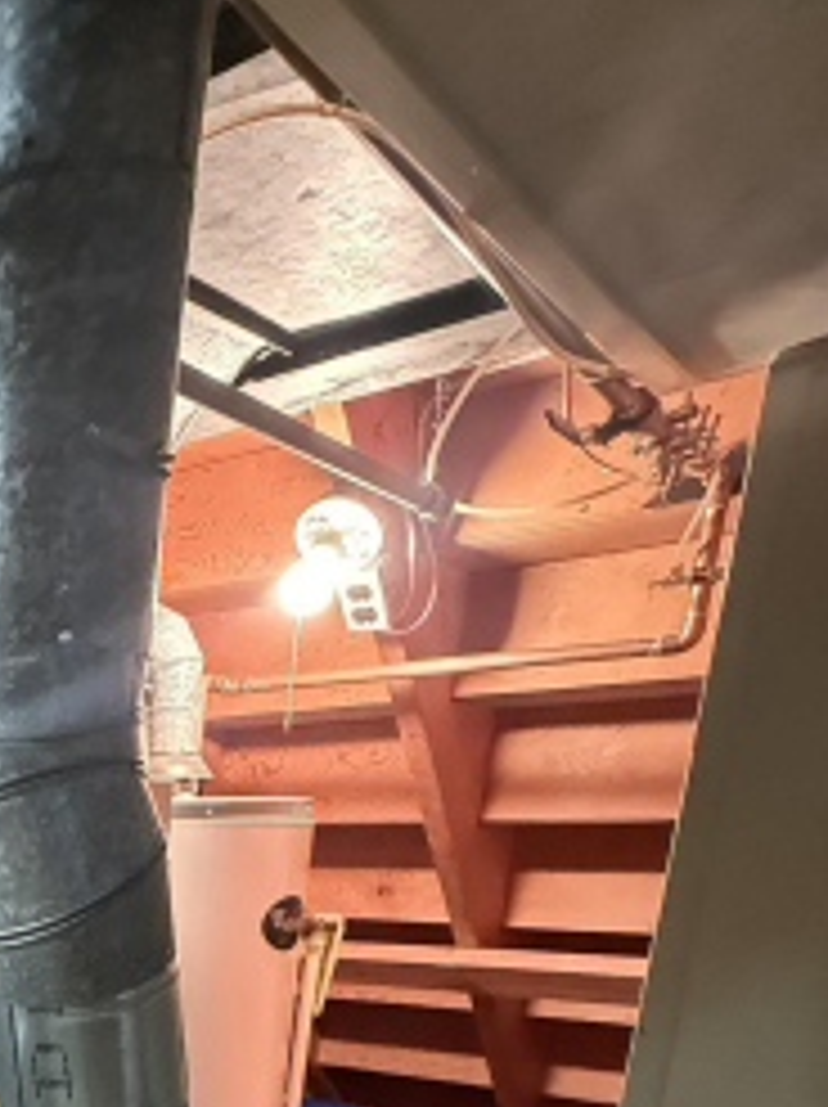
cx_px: -279
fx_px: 1214
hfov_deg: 29.4
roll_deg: -0.2
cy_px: 1186
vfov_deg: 40.6
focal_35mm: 38
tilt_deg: -15.7
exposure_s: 1/40
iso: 1250
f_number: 2.2
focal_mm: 2.22
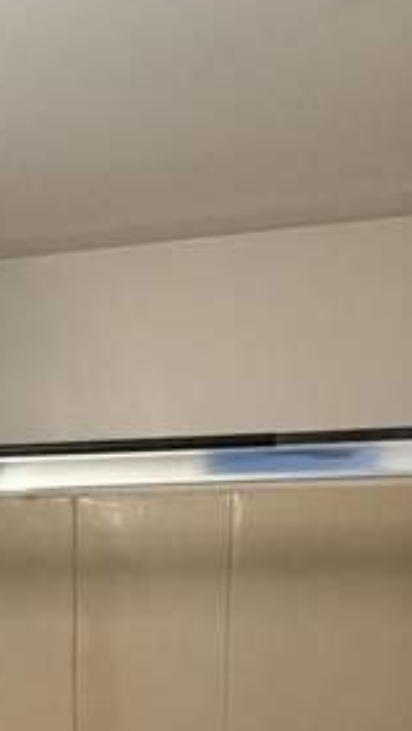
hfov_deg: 19.7
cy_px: 645
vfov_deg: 34.2
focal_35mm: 58
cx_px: -57
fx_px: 1124
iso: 250
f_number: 2.2
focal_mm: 2.22
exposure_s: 1/120
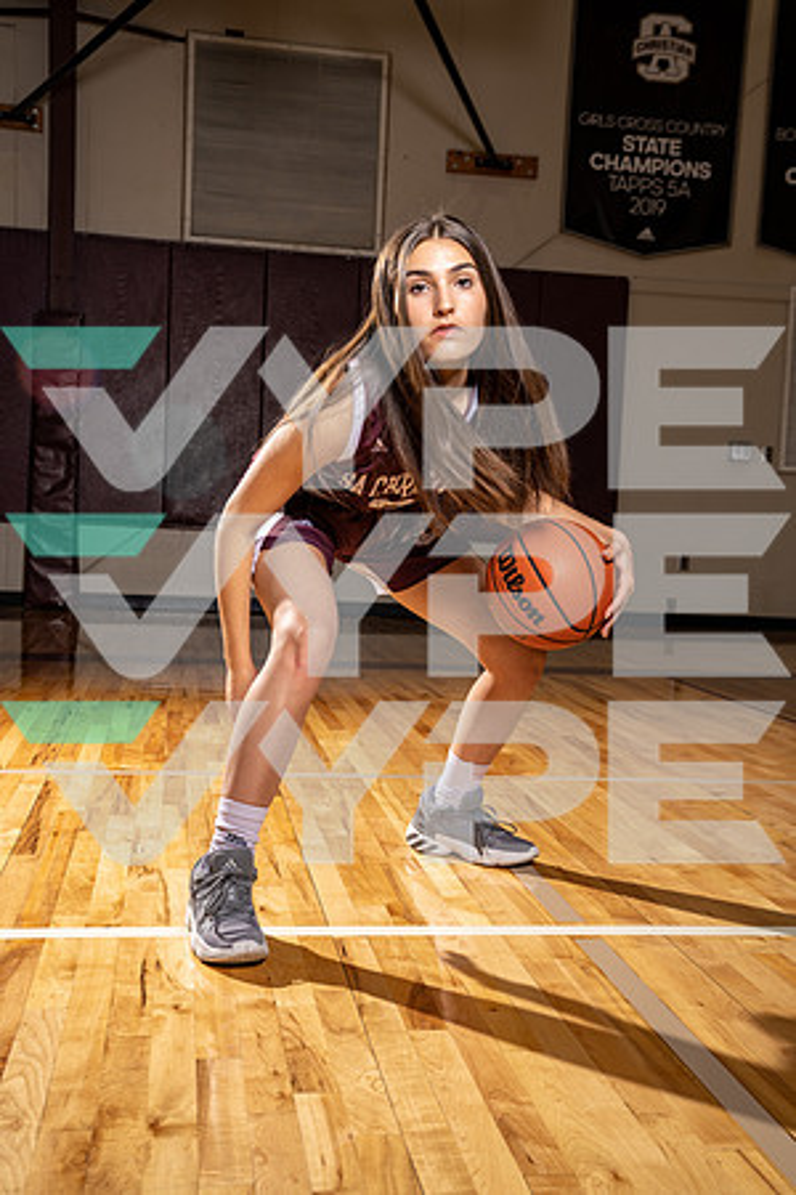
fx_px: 1393
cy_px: 598
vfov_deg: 46.4
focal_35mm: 42
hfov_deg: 31.9
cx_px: 398
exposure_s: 1/250
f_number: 5.6
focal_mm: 42
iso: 200
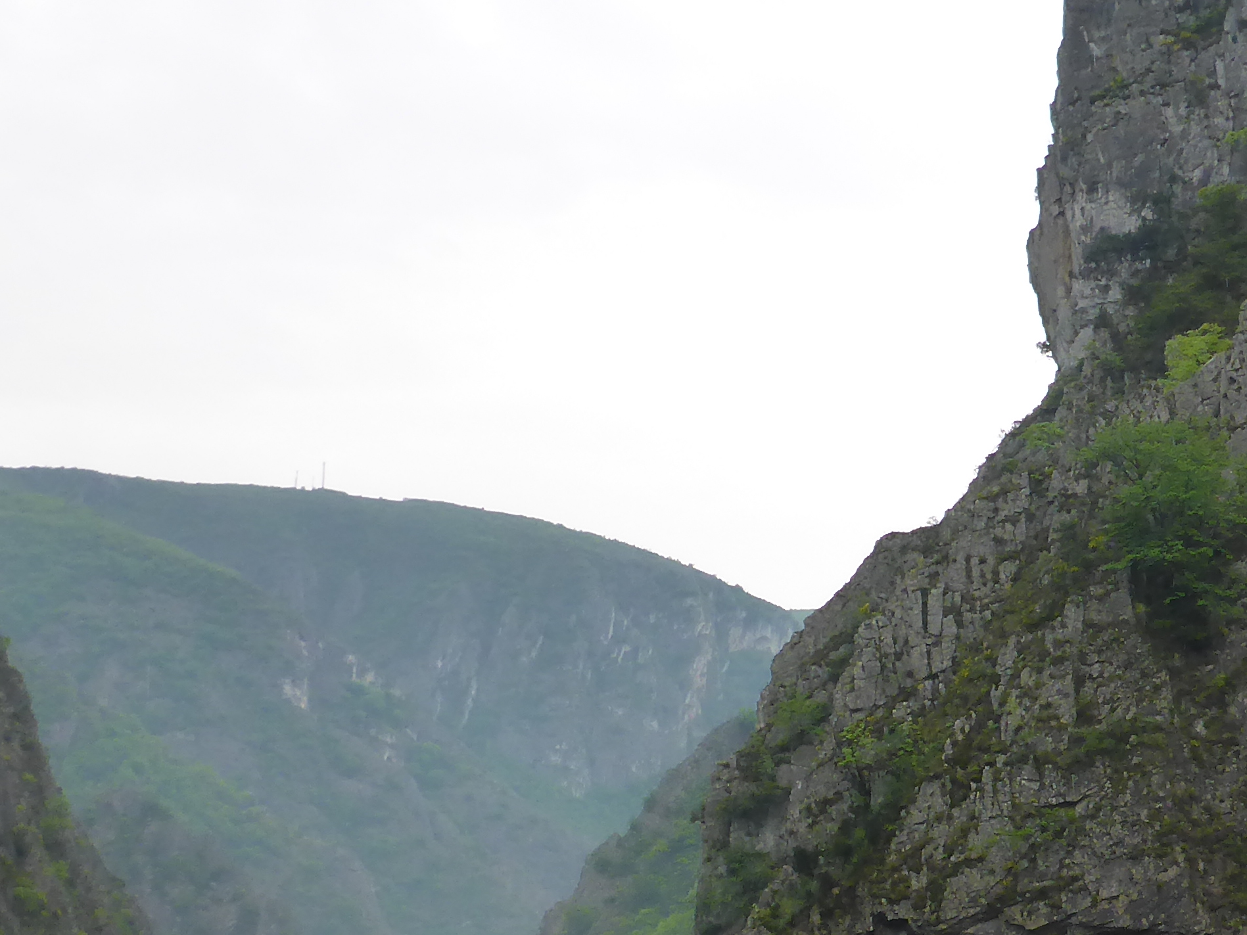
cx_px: 1040
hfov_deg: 27.8
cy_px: 817
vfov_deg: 21.2
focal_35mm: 68
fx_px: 2450
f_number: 3.3
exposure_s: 1/400
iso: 160
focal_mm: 4.9
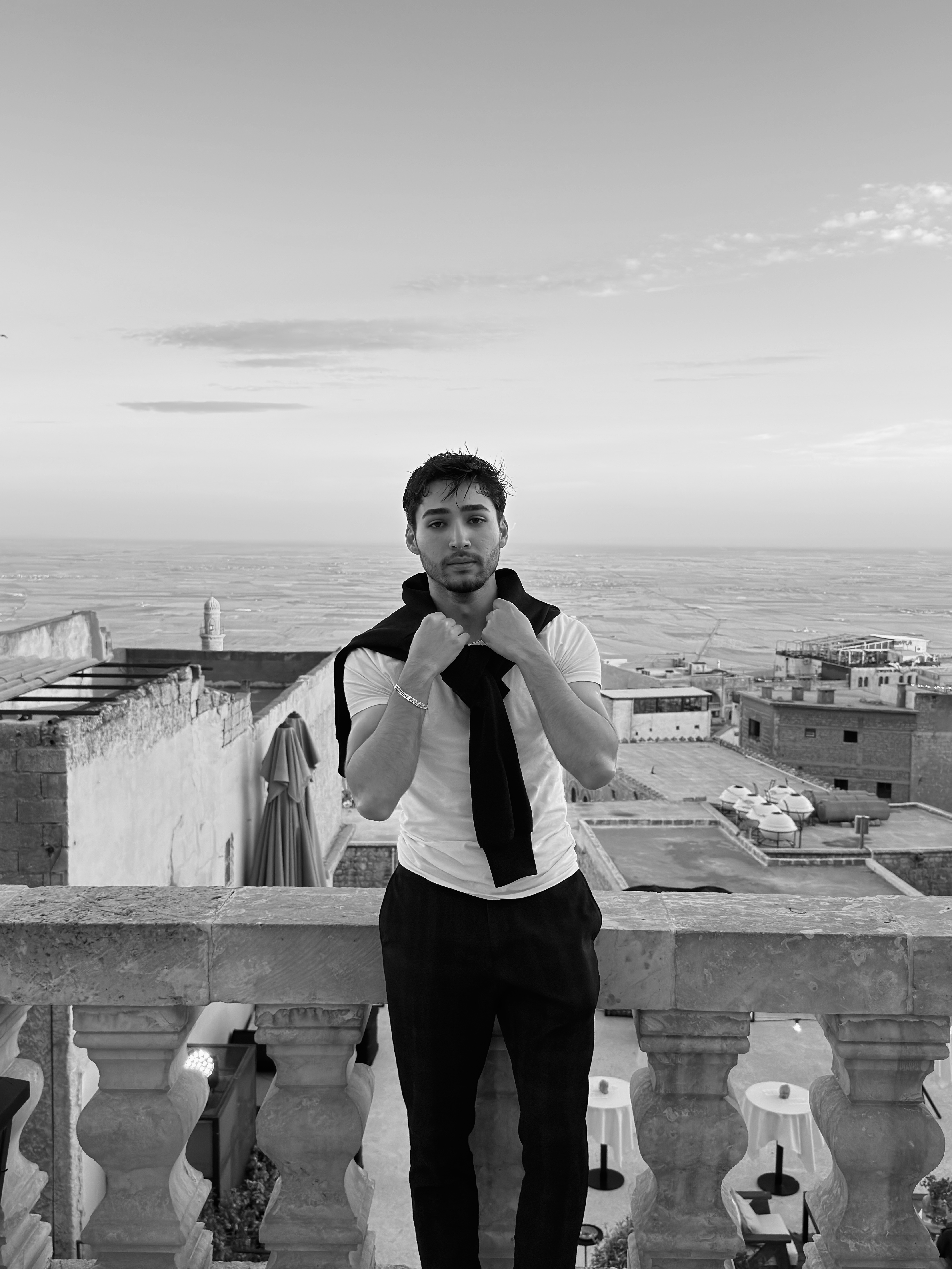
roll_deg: -1.5
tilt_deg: -4.3
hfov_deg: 40.7
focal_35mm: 35
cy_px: 634
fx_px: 1283
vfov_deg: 52.6
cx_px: 476
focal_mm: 6.76
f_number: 1.78
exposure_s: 1/932
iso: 100
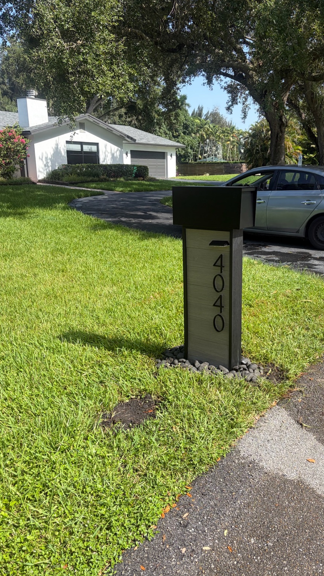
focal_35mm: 29
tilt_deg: -12.8
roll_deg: -2.7
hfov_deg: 39.8
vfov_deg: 66.1
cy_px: 286
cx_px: 208
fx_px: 443
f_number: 1.6
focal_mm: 5.96
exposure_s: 1/1901
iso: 50
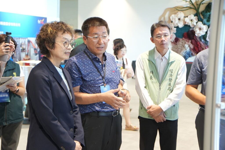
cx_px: 112
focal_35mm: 57
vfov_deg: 23.8
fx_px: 356
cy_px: 75
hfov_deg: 35.1
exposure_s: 1/60
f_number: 2.8
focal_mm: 38
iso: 1250
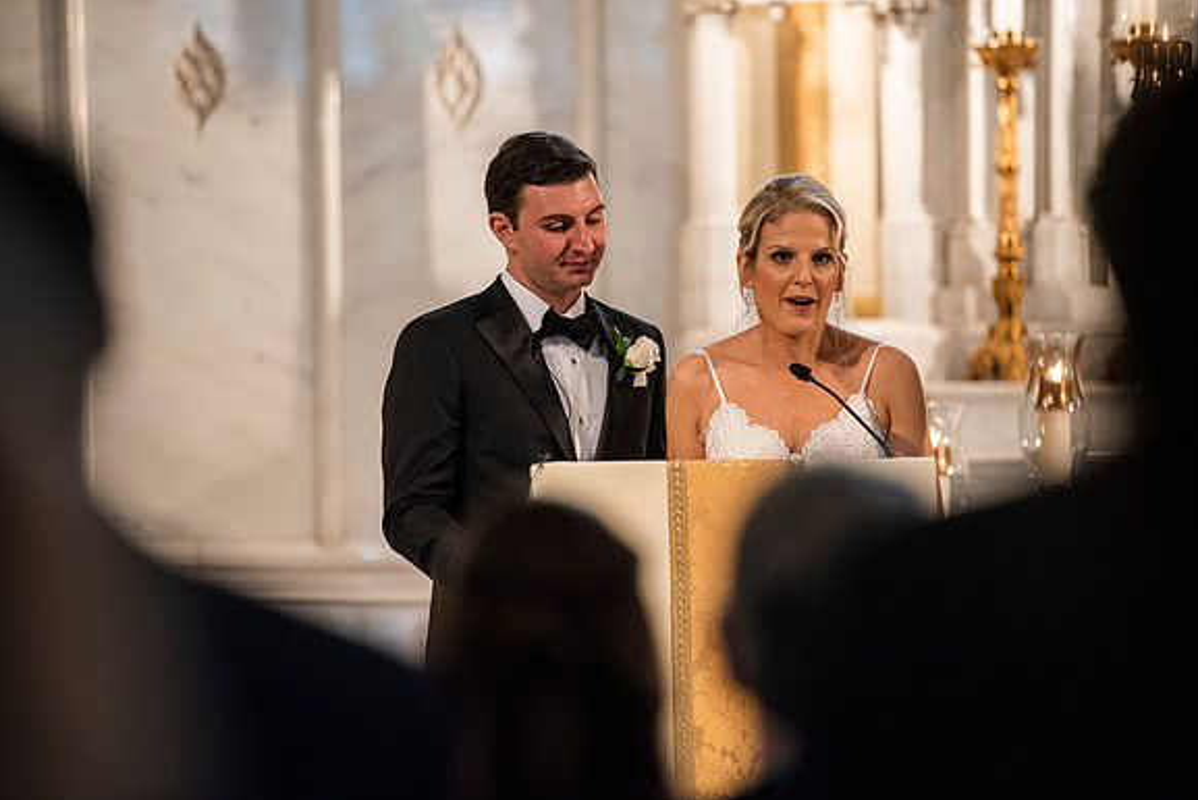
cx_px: 600
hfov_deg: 10.2
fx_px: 6690
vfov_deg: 6.8
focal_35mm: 201
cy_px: 400
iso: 3200
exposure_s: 1/250
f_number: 2.8
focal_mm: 200
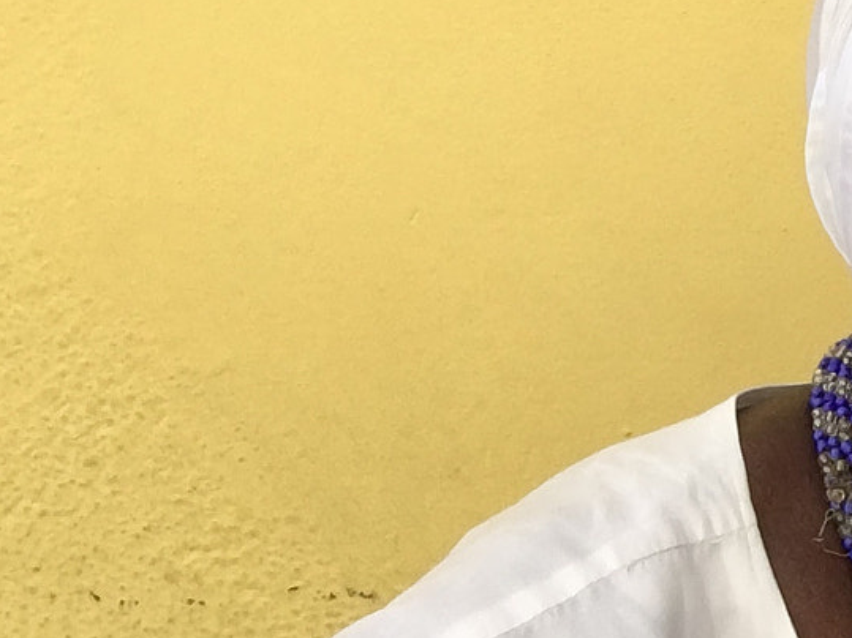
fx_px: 2264
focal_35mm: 92
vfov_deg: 15.8
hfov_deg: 19.0
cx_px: 1233
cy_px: 28
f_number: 2.2
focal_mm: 2.65
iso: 32
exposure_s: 1/446
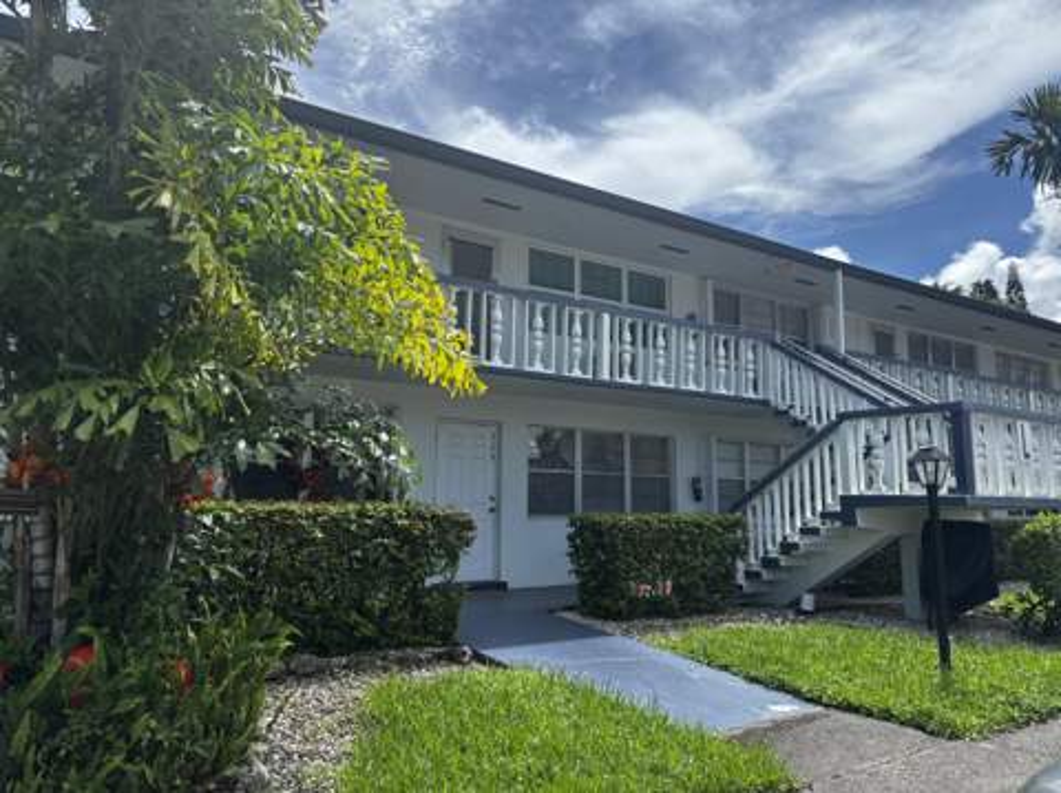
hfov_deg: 67.4
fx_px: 796
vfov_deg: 53.0
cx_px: 530
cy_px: 396
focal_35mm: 26
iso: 50
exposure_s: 1/2062
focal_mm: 5.96
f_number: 1.6
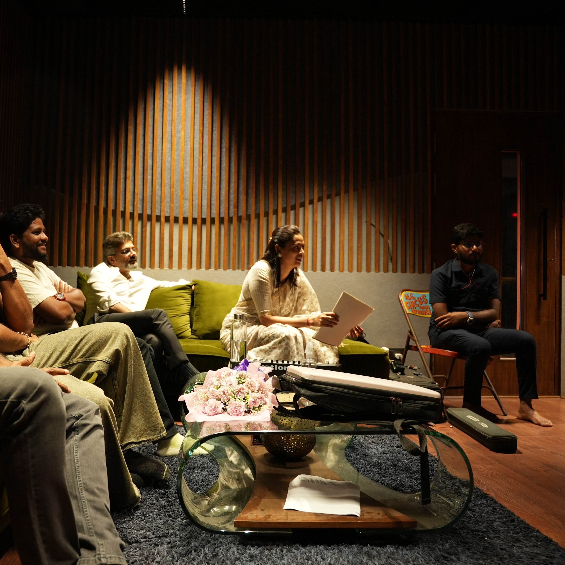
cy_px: 284
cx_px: 178
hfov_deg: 51.3
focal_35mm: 31
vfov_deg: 52.5
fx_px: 572
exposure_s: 1/60
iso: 1250
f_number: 2.8
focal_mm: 24
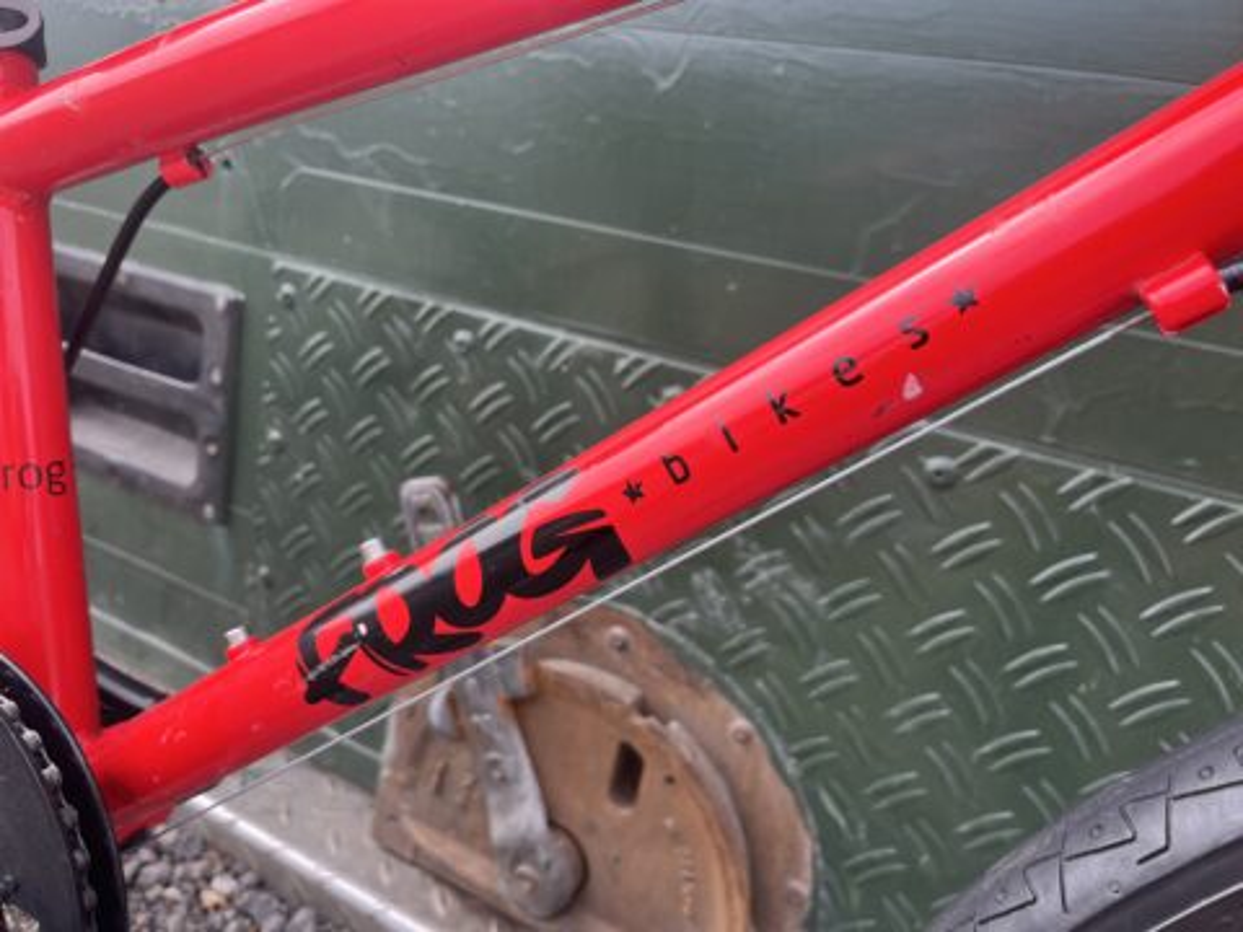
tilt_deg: -15.7
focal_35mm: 26
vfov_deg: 53.1
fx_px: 934
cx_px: 622
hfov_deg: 67.3
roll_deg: -8.0
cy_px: 466
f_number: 1.6
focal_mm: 5.1
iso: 50
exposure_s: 1/363
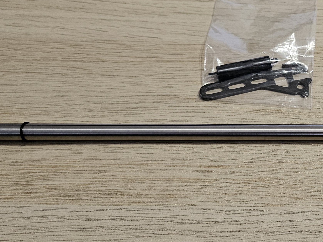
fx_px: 513
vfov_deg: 26.5
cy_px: 105
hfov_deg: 32.3
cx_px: 321
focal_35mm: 55
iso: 250
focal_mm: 5.4
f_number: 1.8
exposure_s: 1/142
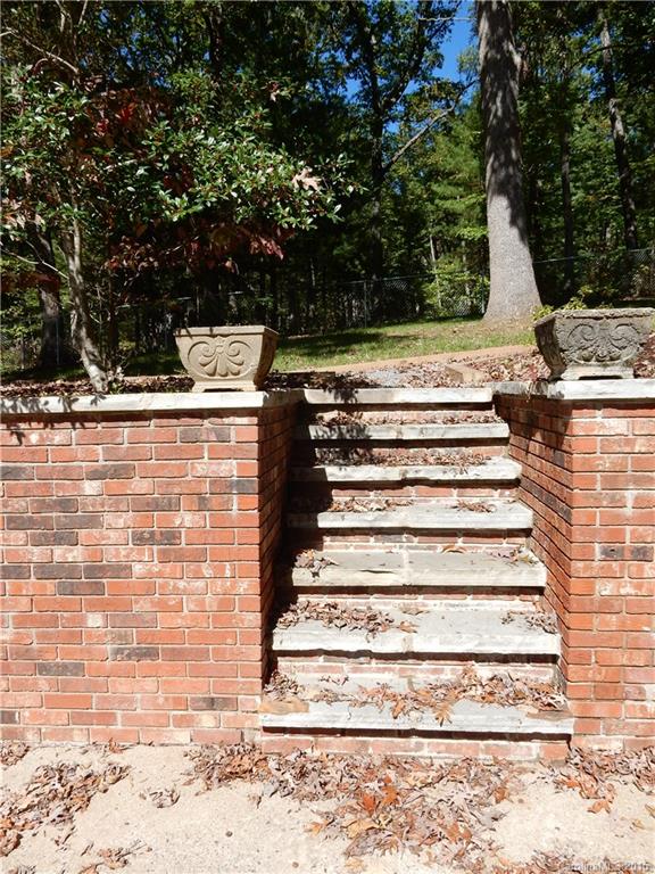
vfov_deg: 69.4
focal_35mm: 25
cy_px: 437
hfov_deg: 54.9
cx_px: 328
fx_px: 631
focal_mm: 4.5
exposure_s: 1/800
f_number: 3.7
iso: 125
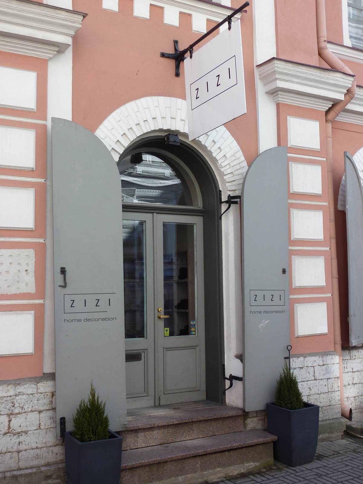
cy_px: 242
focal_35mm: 40
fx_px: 559
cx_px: 182
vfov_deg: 46.8
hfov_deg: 36.0
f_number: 4
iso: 80
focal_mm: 6.5
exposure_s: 1/160
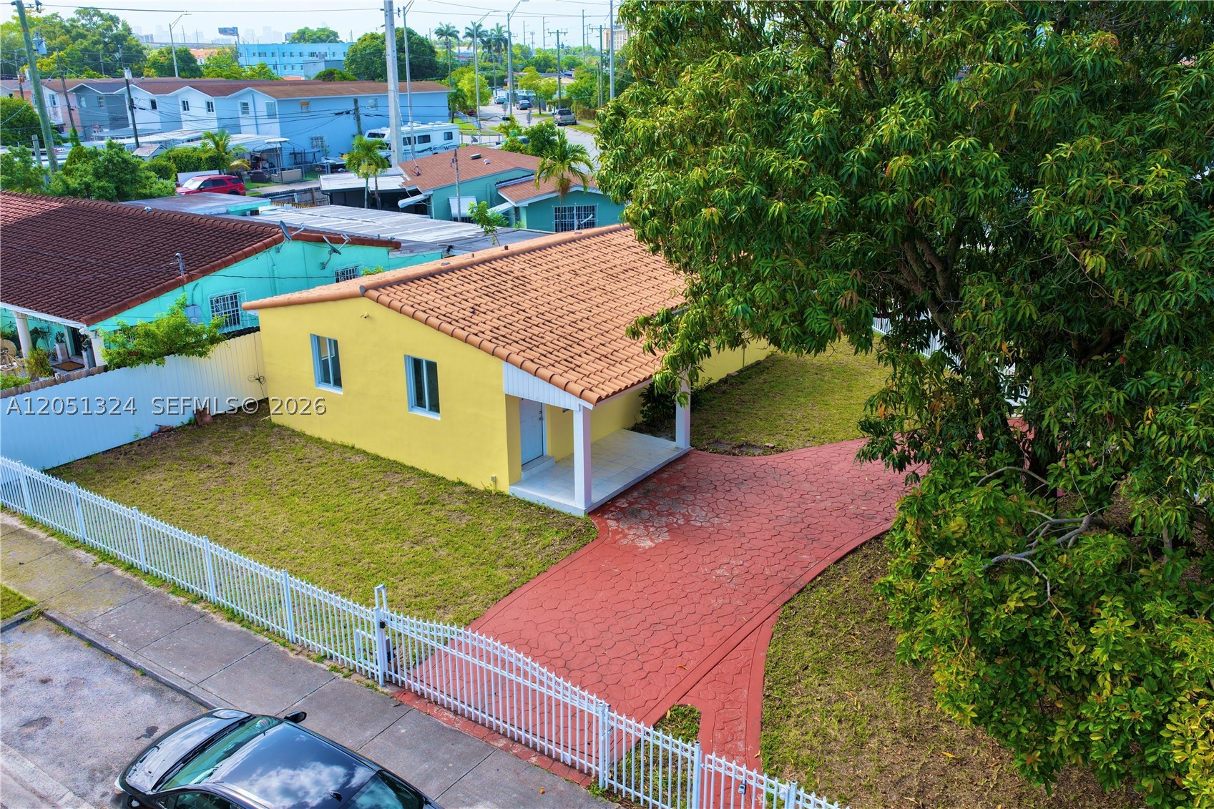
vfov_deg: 46.4
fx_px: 944
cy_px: 404
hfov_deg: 65.5
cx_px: 607
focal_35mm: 28
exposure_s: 1/320
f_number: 2.8
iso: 100
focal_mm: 14.45
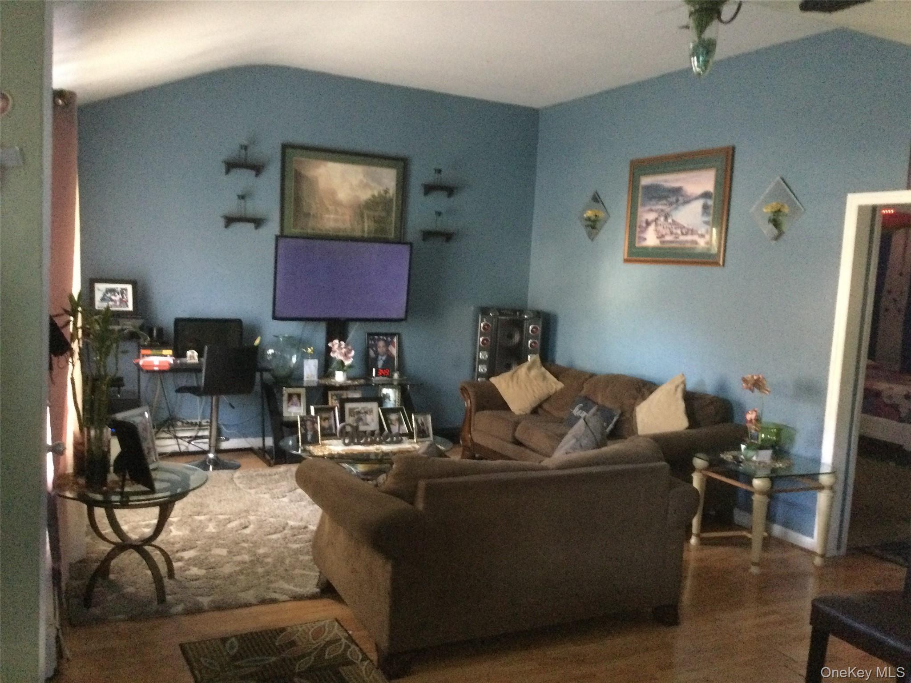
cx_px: 456
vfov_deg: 45.4
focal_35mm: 31
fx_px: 816
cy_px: 342
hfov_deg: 58.4
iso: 500
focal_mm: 3.3
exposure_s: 1/15
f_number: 2.4
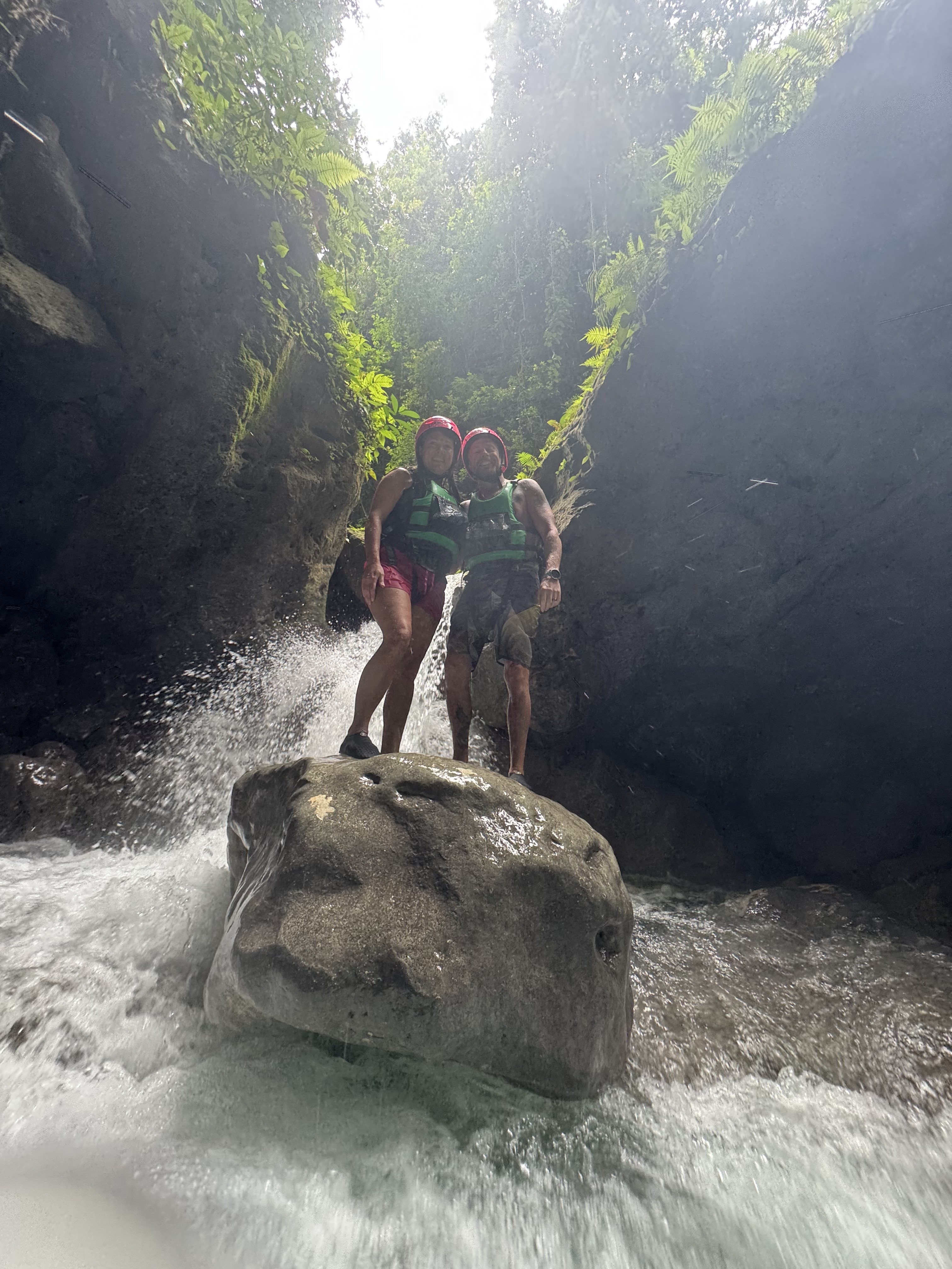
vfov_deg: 102.1
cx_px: 476
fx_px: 513
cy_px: 634
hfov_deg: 85.7
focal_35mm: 14
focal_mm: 2.22
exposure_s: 1/99
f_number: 2.2
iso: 160
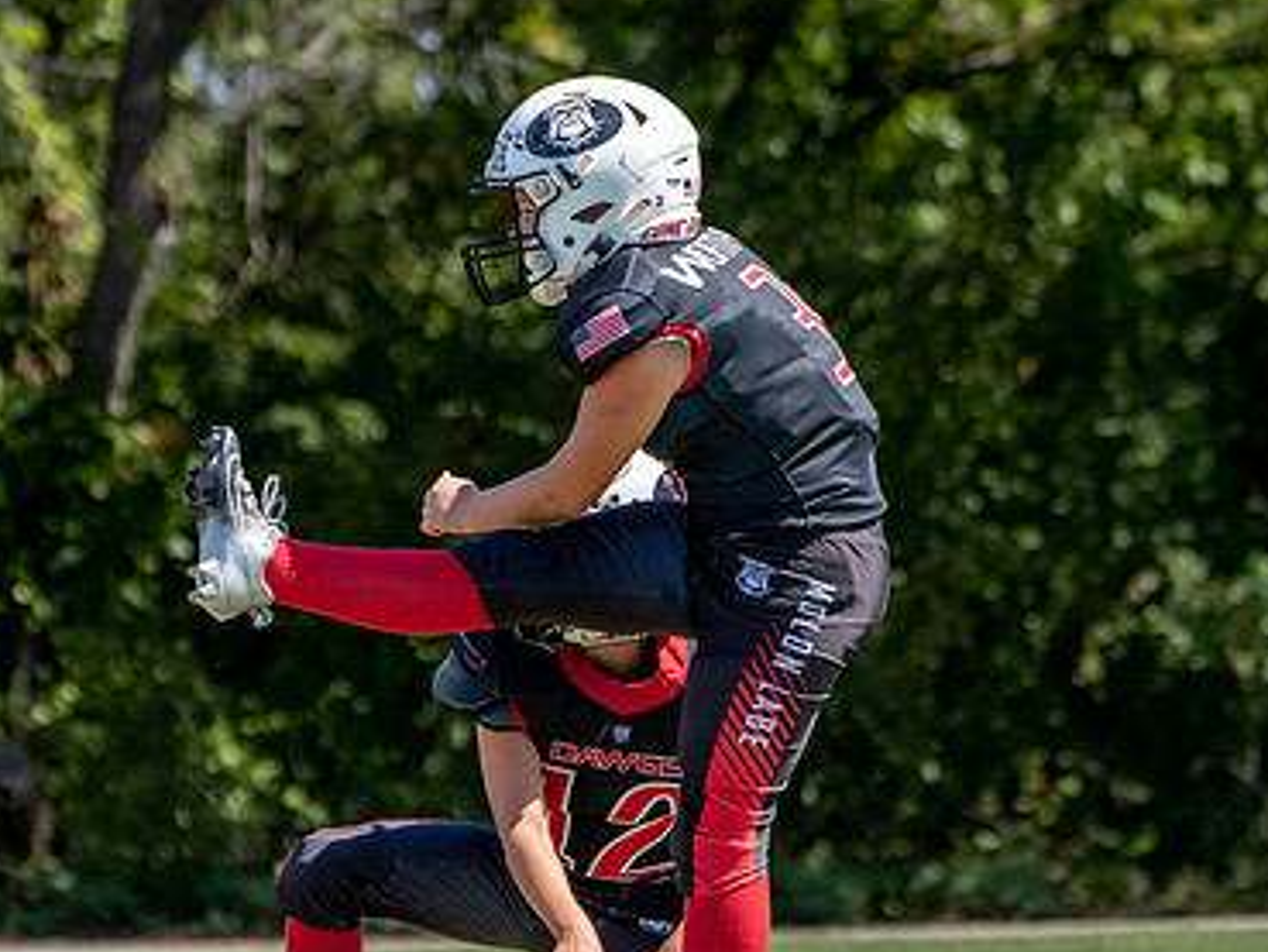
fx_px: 19054
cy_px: 475
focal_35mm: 520
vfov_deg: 2.9
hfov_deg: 3.8
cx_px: 776
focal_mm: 212
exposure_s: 1/1600
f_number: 5.6
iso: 400
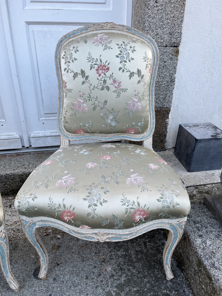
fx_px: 222
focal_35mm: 26
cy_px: 148
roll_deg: +0.5
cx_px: 111
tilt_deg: -25.7
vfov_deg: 67.3
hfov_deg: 53.1
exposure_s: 1/299
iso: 50
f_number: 1.6
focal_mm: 5.1
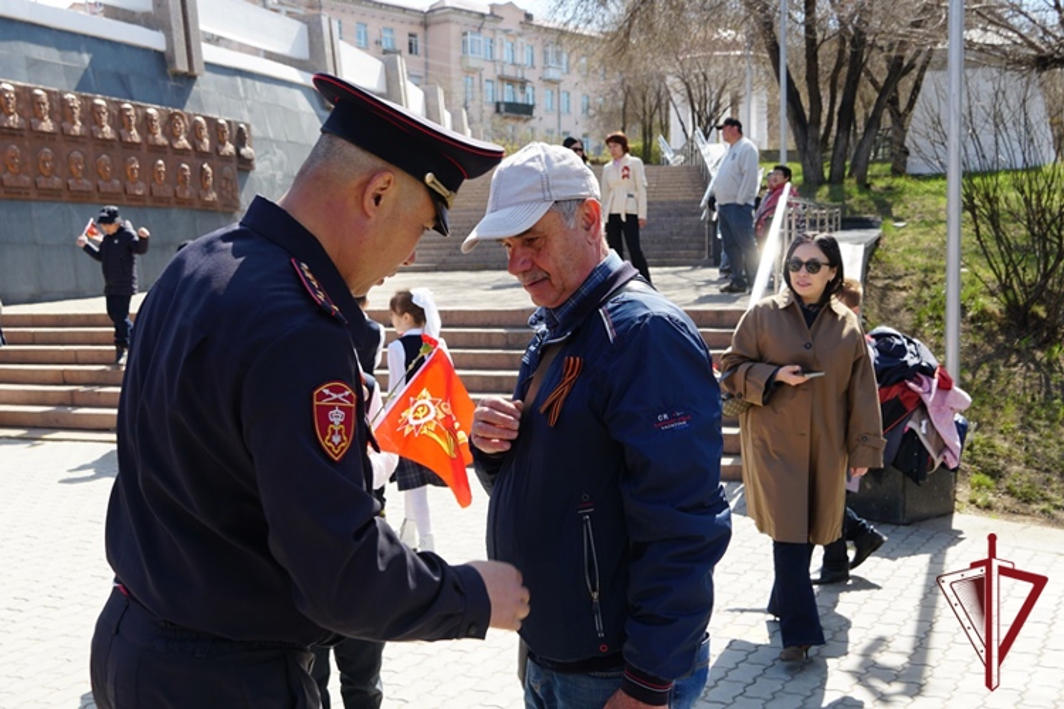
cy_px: 354
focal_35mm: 30
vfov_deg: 43.6
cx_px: 532
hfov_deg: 61.9
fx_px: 887
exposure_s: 1/250
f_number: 5
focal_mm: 20
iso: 100
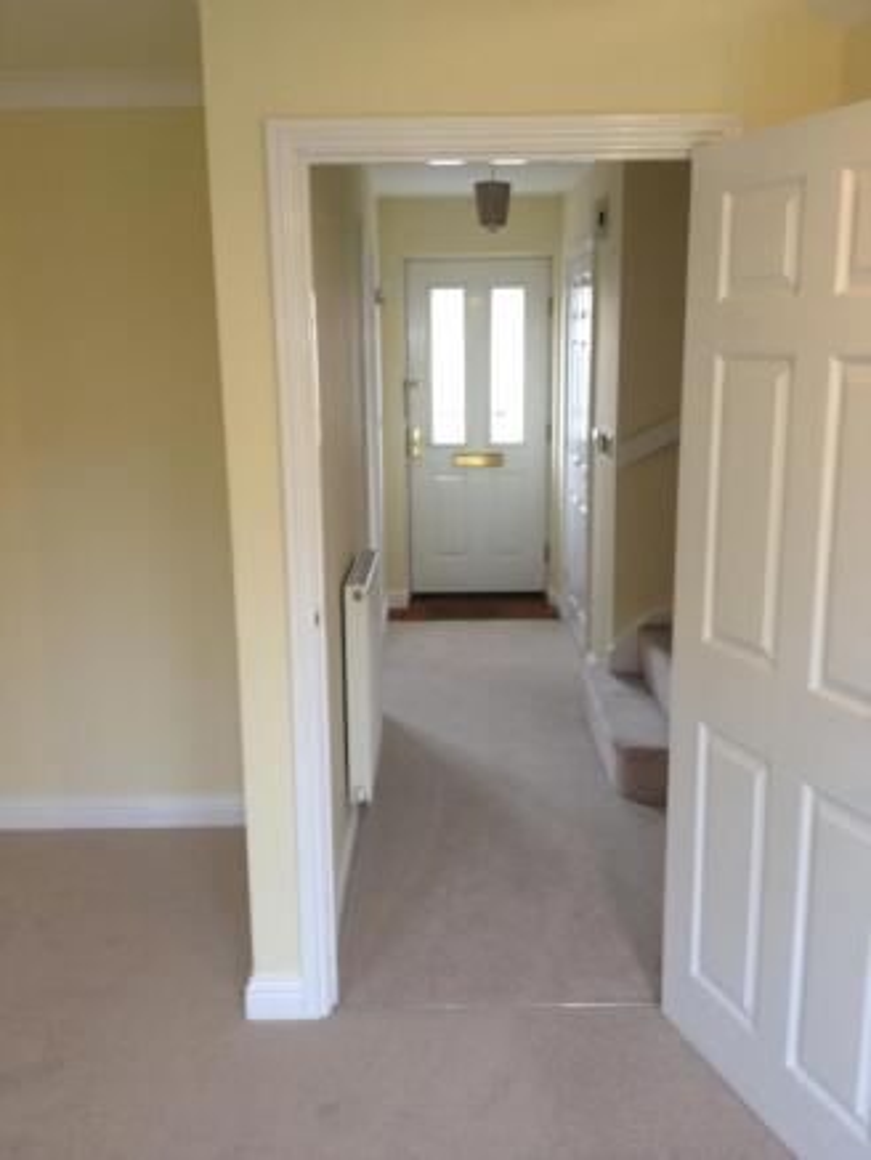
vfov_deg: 52.6
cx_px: 436
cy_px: 580
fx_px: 1174
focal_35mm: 35
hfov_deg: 40.7
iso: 64
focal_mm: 4.28
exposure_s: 1/20
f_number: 2.4
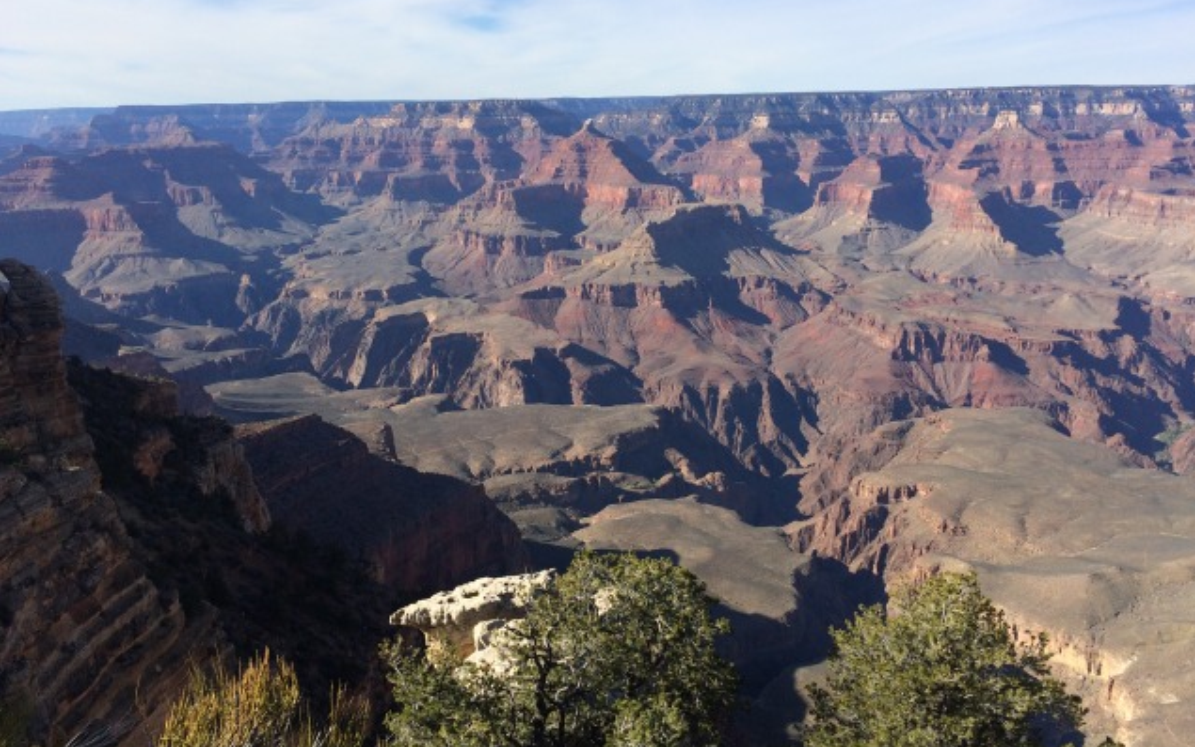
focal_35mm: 31
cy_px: 386
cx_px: 600
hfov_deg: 61.2
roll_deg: +0.5
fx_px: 1010
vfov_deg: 40.6
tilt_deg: -15.9
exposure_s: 1/1953
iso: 32
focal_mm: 4.15
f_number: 2.2
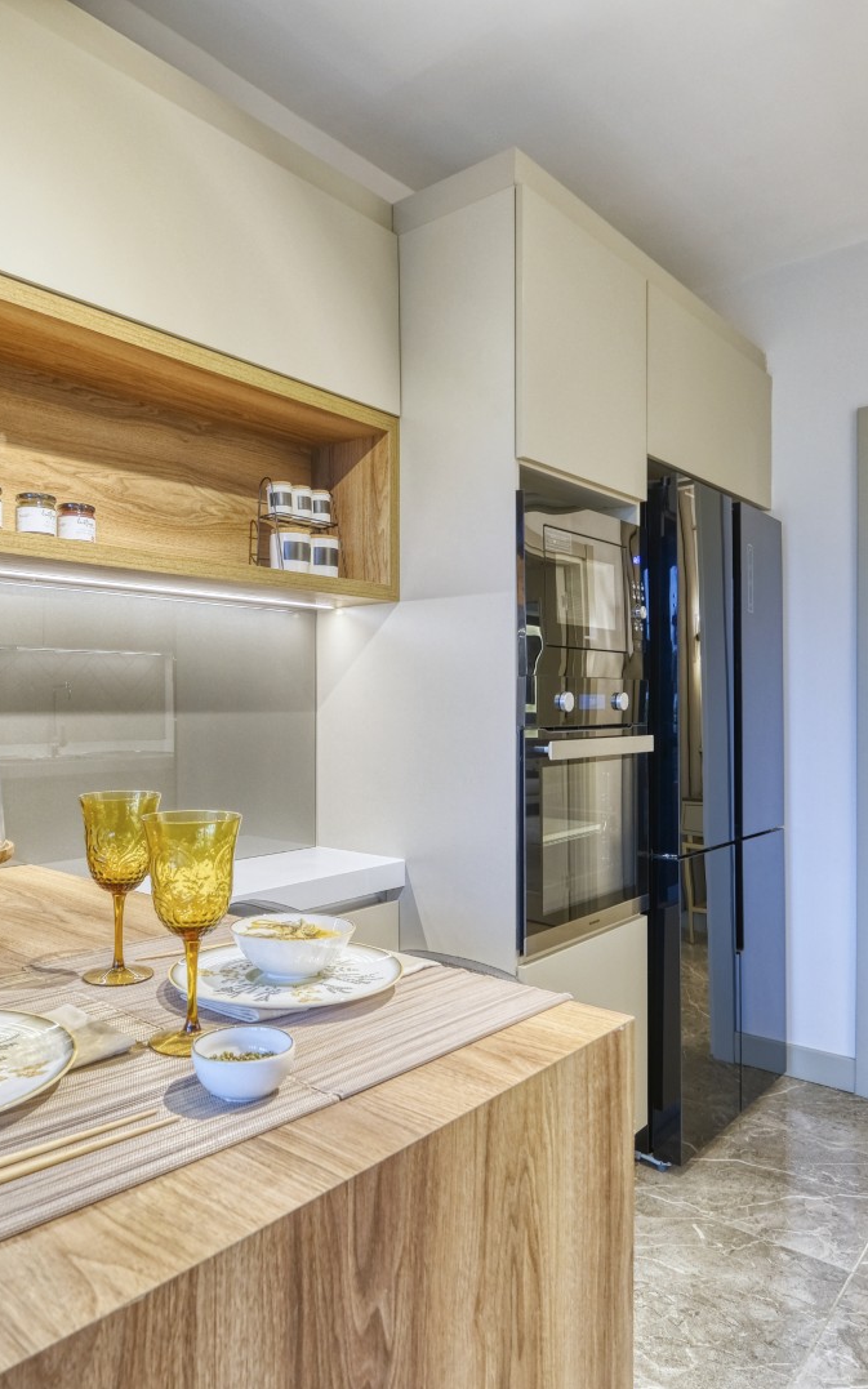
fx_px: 871
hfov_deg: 52.5
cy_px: 695
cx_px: 334
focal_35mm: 23
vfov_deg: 77.2
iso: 320
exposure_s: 1/13
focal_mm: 10
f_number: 5.6
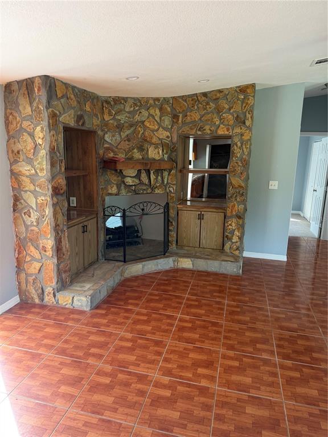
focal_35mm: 24
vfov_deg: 71.6
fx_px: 303
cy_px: 218
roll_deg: -1.6
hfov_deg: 56.8
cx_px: 164
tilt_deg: -12.6
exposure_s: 1/106
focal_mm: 6.76
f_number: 1.78
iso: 200
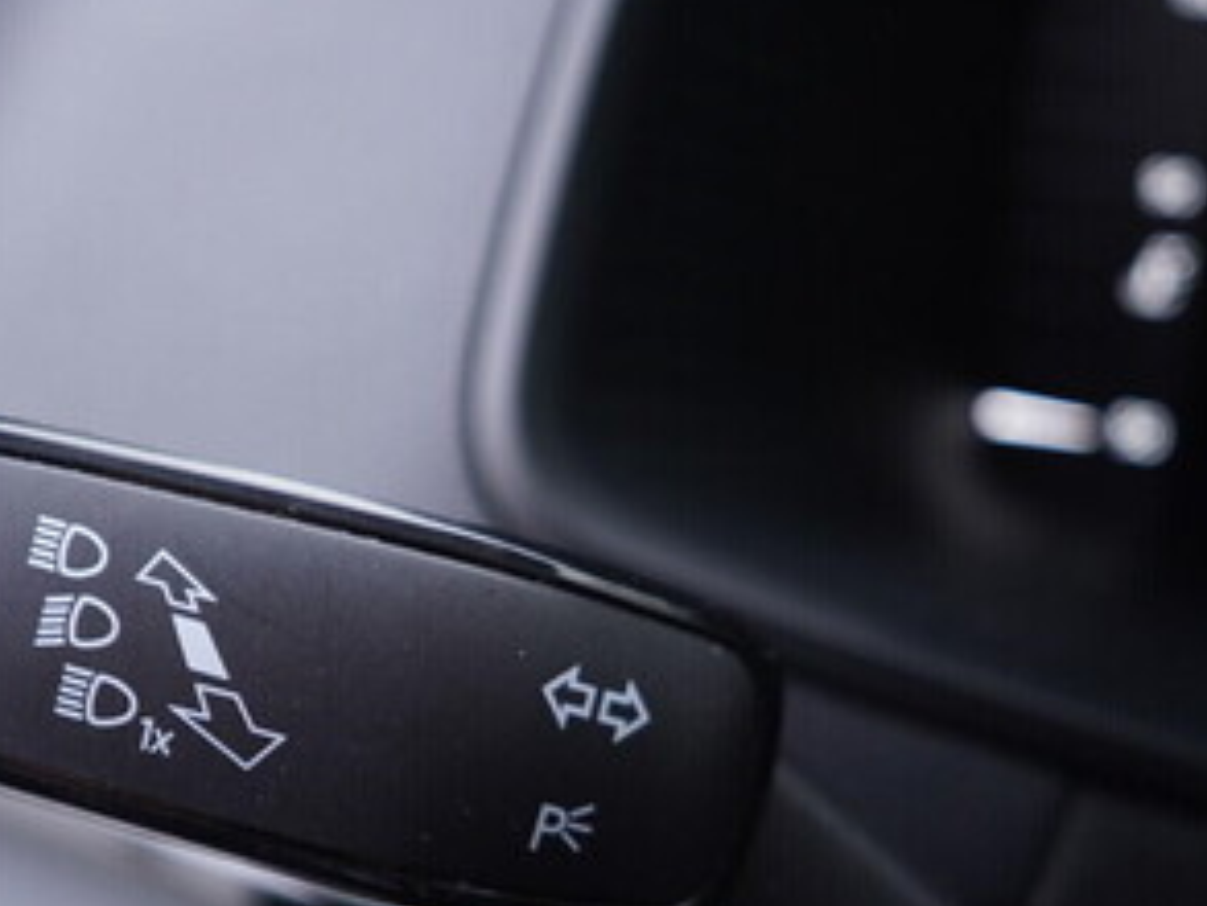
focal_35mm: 65
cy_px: 698
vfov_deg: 22.4
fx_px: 2267
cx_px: 350
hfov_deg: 29.5
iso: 250
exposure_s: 1/40
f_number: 2.8
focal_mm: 24
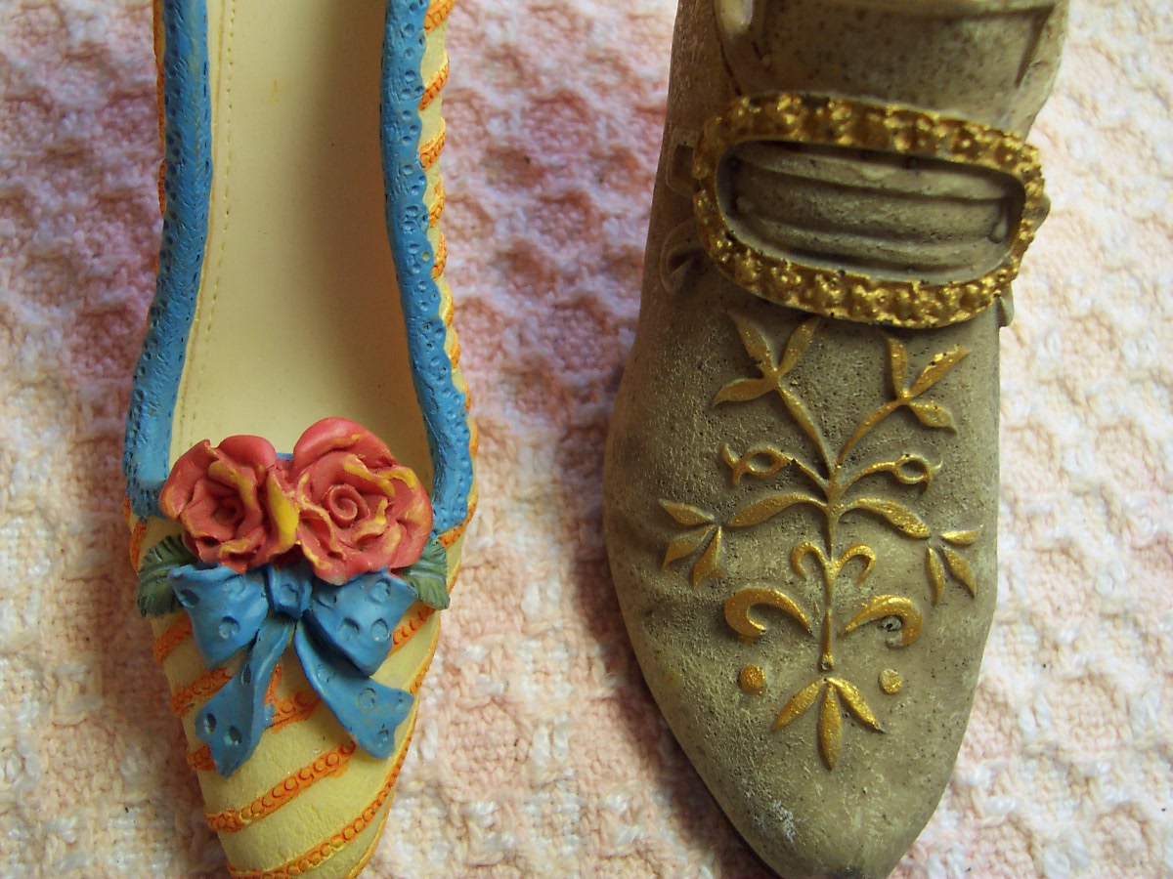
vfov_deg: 38.7
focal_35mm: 37
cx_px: 586
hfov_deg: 50.1
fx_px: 1254
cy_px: 440
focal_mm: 5.6
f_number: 2.8
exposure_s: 1/60
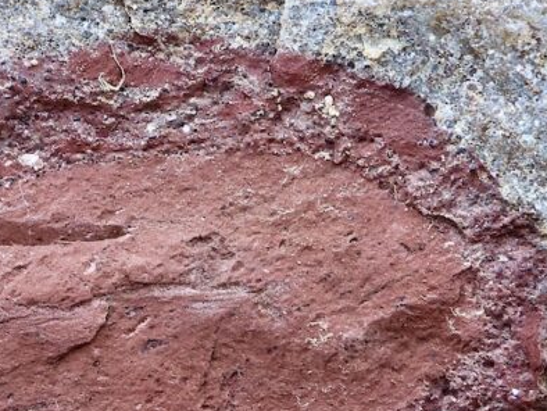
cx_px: 147
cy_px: 339
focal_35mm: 610
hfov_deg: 3.2
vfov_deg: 2.4
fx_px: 9645
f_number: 4.5
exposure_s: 1/125
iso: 125
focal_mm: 42.2
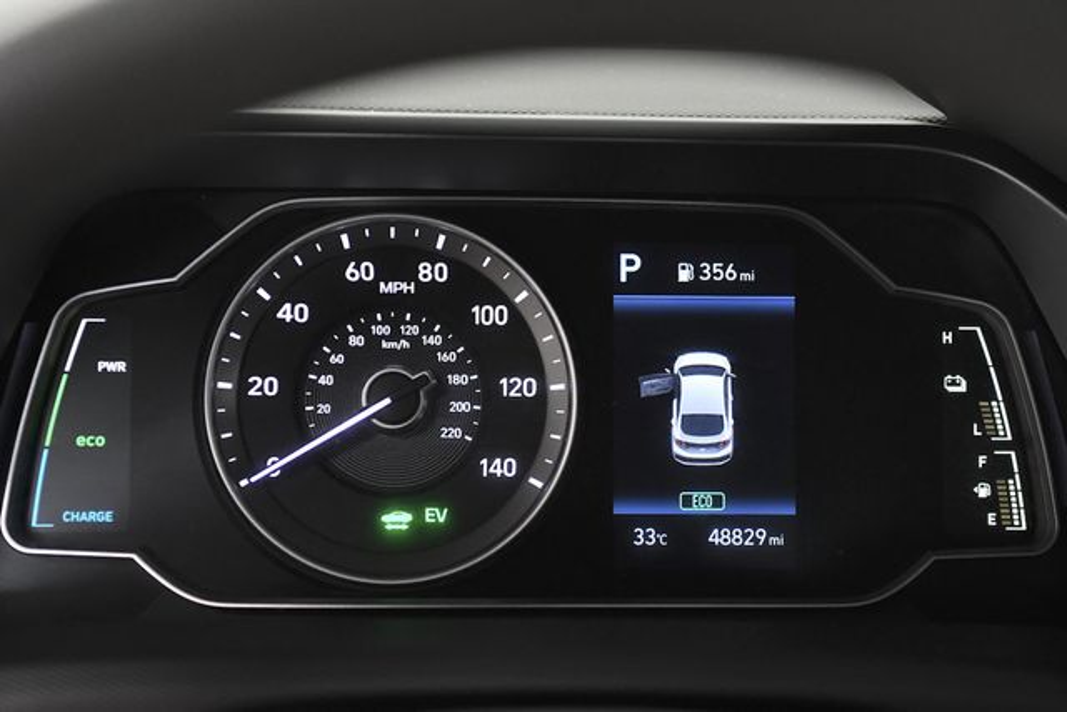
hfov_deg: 29.2
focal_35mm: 69
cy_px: 356
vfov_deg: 19.7
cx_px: 534
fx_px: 2045
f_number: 3.5
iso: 2500
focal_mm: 46
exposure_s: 1/400
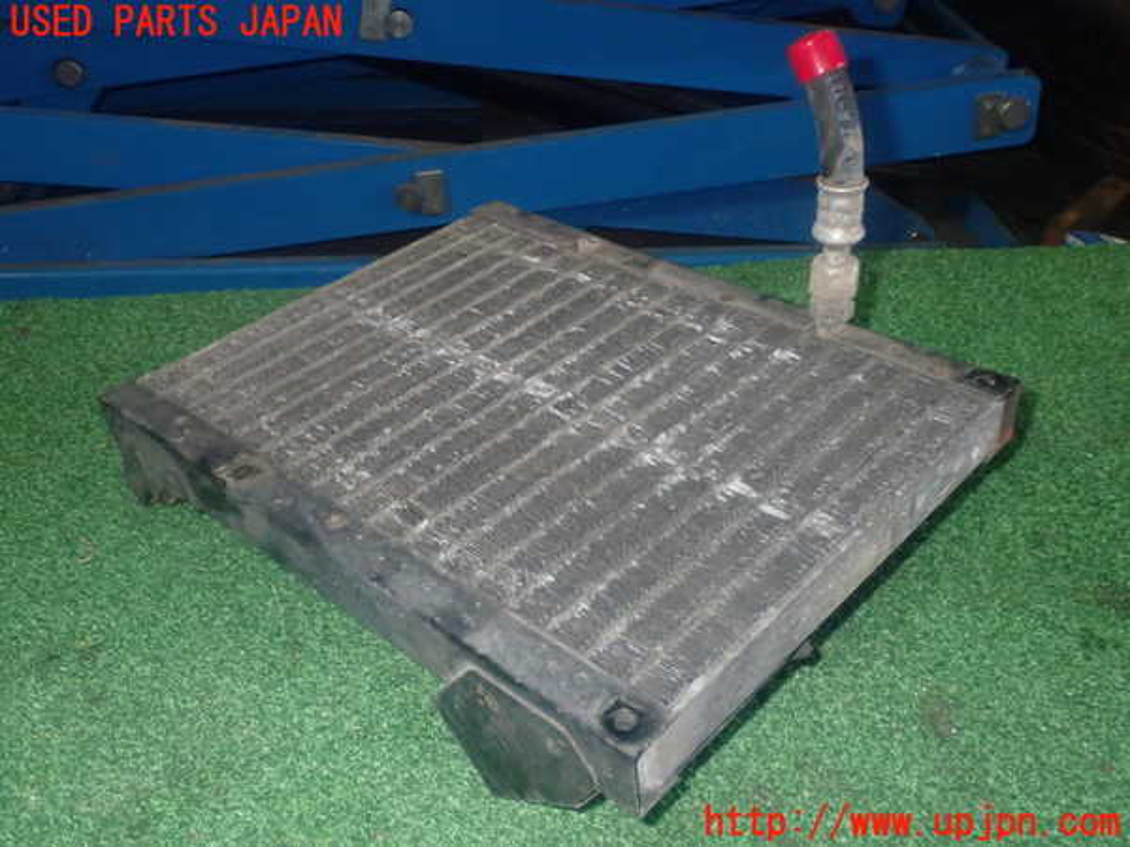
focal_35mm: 36
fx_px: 1175
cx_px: 565
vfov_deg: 39.7
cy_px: 424
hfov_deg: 51.4
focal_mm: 6.37
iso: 800
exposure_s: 1/40
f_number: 7.1
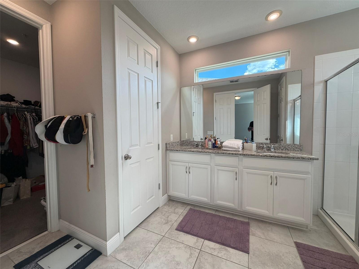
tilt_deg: -2.6
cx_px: 180
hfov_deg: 102.1
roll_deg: +0.2
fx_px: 145
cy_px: 134
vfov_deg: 85.7
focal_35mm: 14
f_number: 2.2
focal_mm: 2.22
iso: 100
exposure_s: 1/120
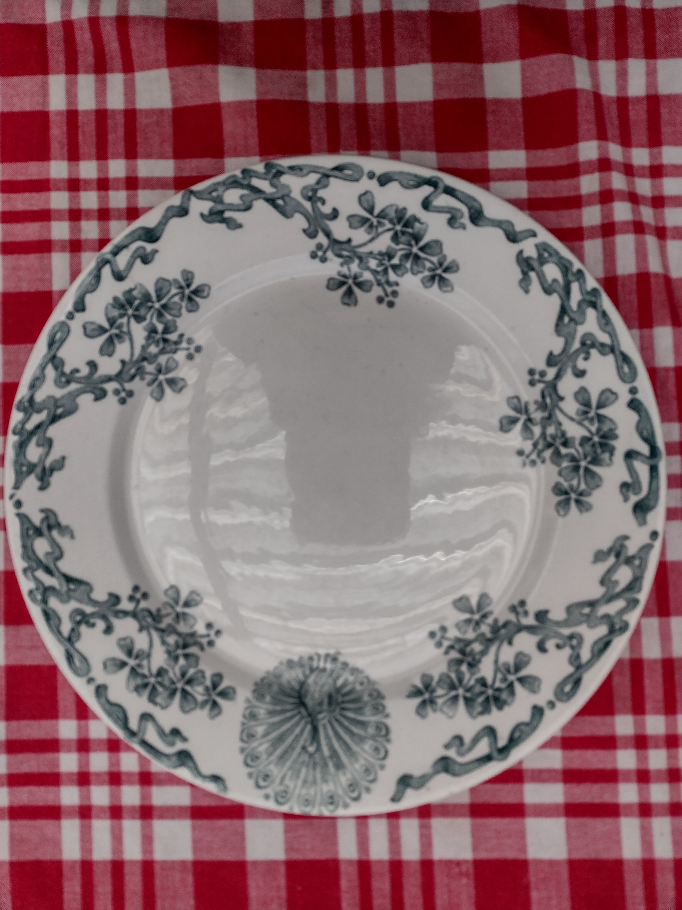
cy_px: 455
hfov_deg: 51.4
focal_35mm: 27
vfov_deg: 65.3
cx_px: 341
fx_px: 709
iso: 100
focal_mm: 4.71
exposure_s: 1/148
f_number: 1.7
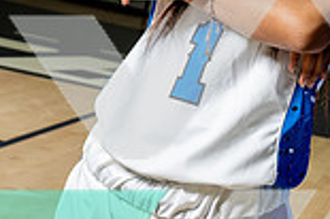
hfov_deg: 11.5
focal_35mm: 172
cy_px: 46
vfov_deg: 8.0
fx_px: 1575
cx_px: 494
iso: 640
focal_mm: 46
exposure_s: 1/250
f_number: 8
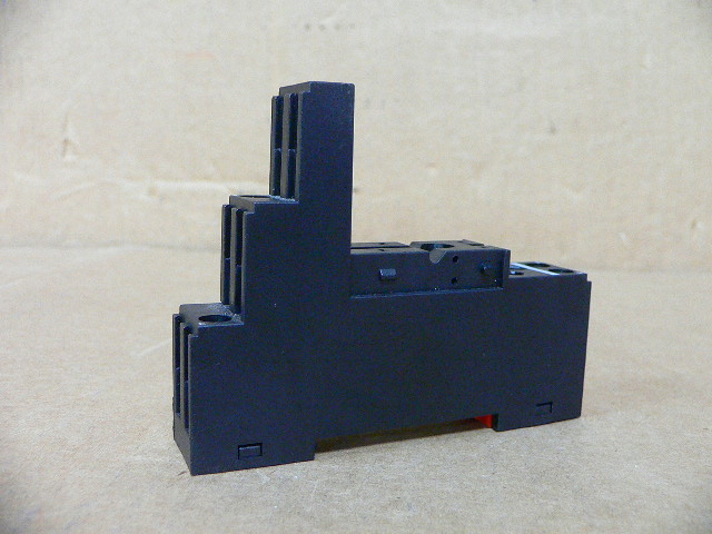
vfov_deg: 40.7
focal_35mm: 35
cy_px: 267
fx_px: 720
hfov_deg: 52.6
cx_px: 356
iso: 200
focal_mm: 4.6
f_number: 2.8
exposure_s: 1/8
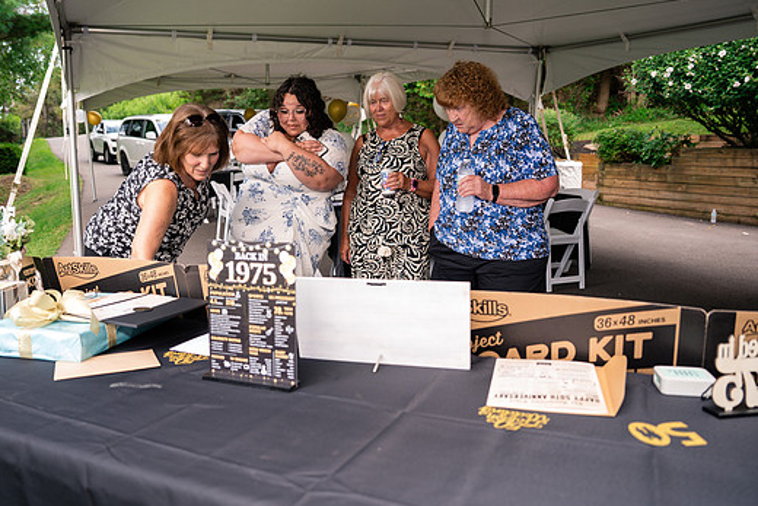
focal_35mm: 28
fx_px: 590
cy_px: 232
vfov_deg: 46.4
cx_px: 333
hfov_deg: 65.2
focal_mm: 24
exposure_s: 1/250
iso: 250
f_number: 2.8
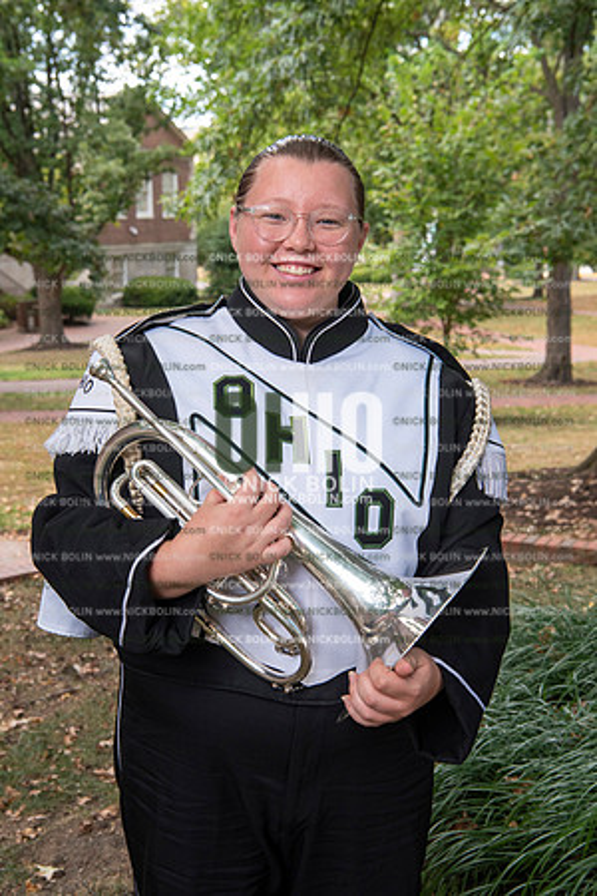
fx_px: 1293
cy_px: 448
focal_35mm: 52
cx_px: 298
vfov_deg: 38.2
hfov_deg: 26.0
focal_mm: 52
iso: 500
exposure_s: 1/100
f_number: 8
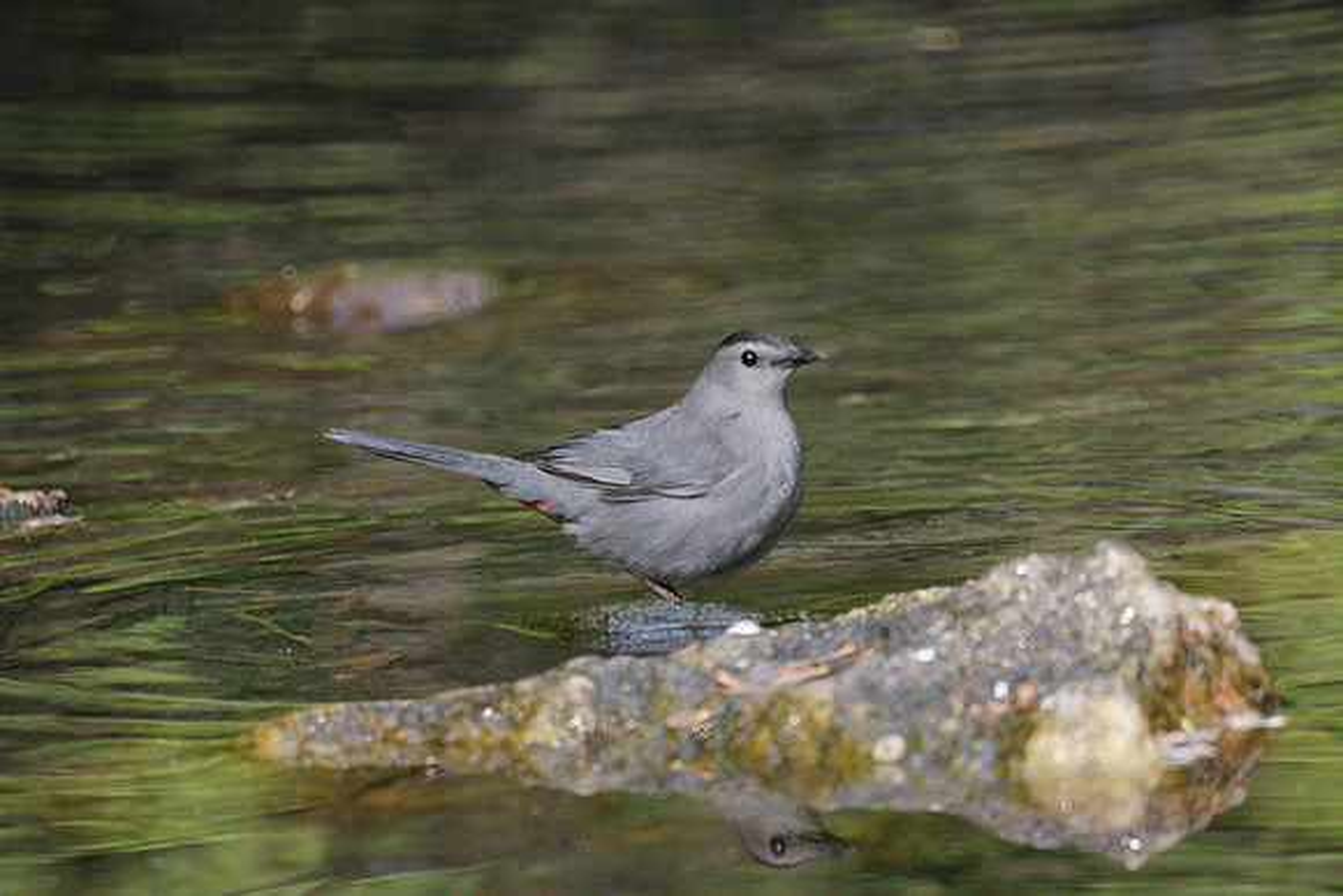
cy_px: 448
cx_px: 672
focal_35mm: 750
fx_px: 27984
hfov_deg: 2.7
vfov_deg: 1.8
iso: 1600
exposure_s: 1/320
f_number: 8
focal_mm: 500
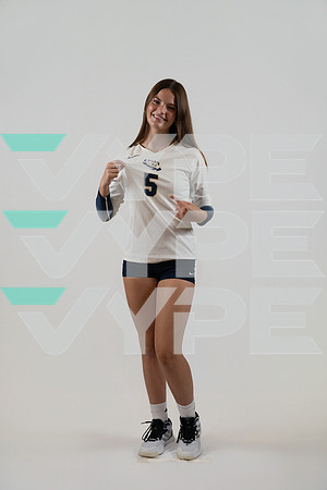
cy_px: 245
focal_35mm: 47
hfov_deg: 28.7
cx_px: 164
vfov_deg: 42.0
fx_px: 639
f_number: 4
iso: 250
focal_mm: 46.9
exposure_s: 1/125
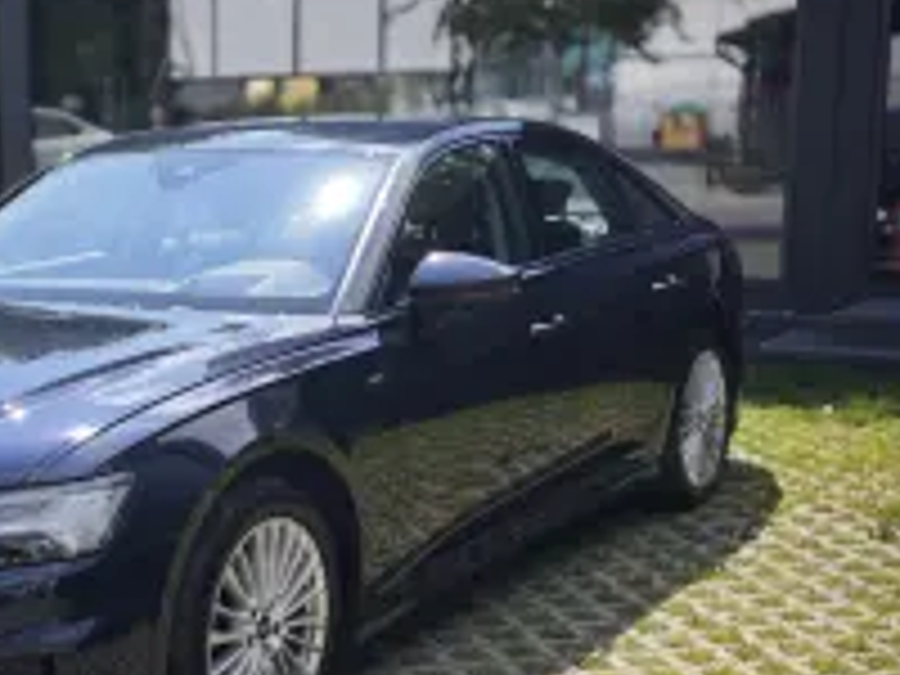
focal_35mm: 63
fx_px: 1638
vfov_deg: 23.2
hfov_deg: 29.8
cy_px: 450
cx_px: 148
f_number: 1.4
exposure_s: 1/1722
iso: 50
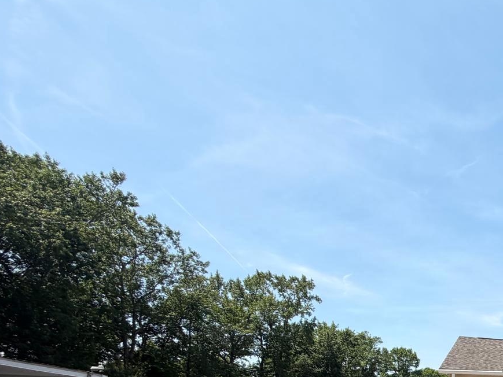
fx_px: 480
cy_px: 409
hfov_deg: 40.9
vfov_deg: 36.6
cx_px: 586
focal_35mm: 33
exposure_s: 1/770
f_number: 2.2
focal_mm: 2.22
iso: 20
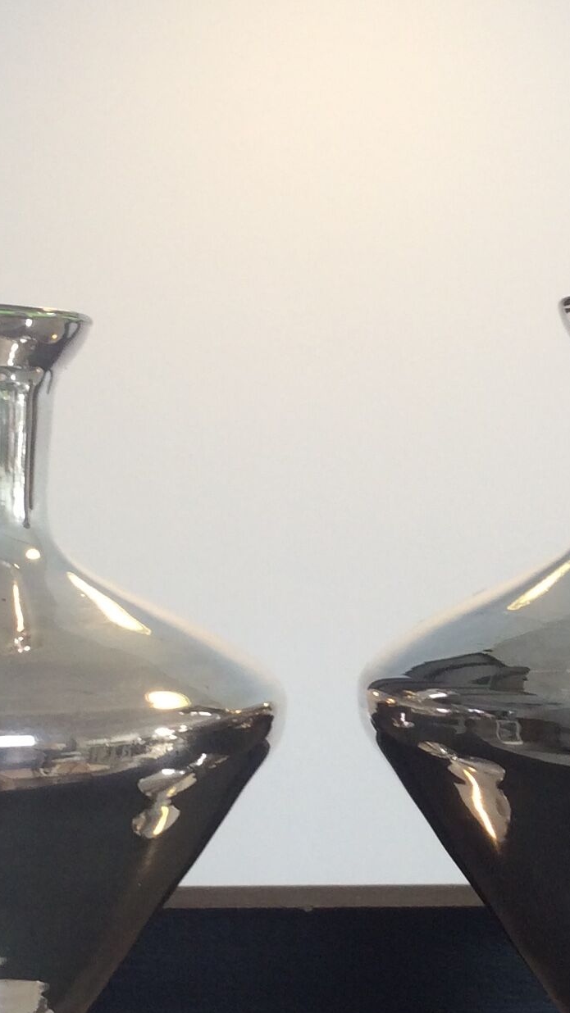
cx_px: 340
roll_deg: -0.8
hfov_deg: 16.5
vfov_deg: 28.8
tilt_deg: -5.6
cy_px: 681
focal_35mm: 73
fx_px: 1962
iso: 40
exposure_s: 1/33
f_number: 2.4
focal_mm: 3.3
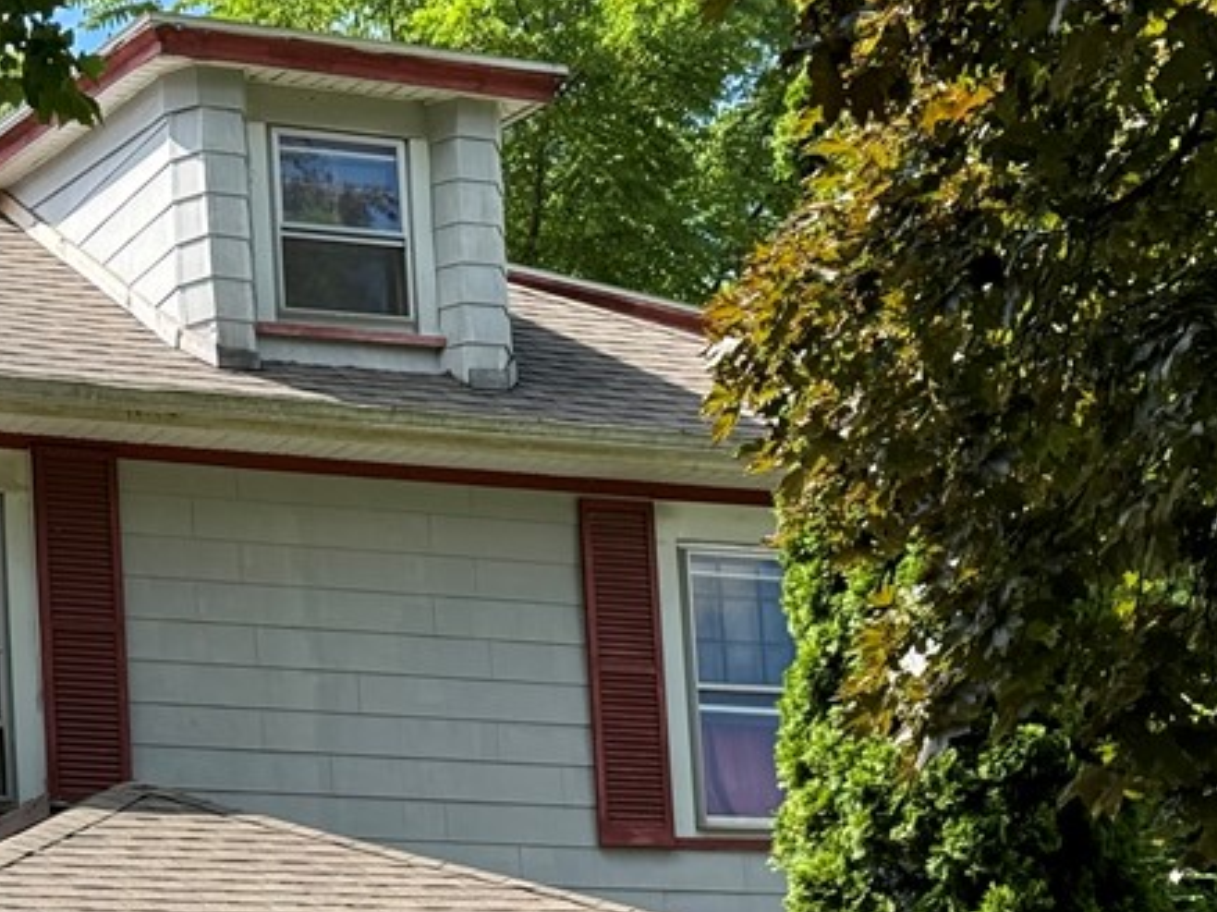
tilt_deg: +9.6
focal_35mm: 112
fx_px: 3937
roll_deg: +2.4
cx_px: 269
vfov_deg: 13.0
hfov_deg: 17.4
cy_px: 967
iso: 64
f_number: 1.78
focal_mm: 6.76
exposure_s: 1/1172
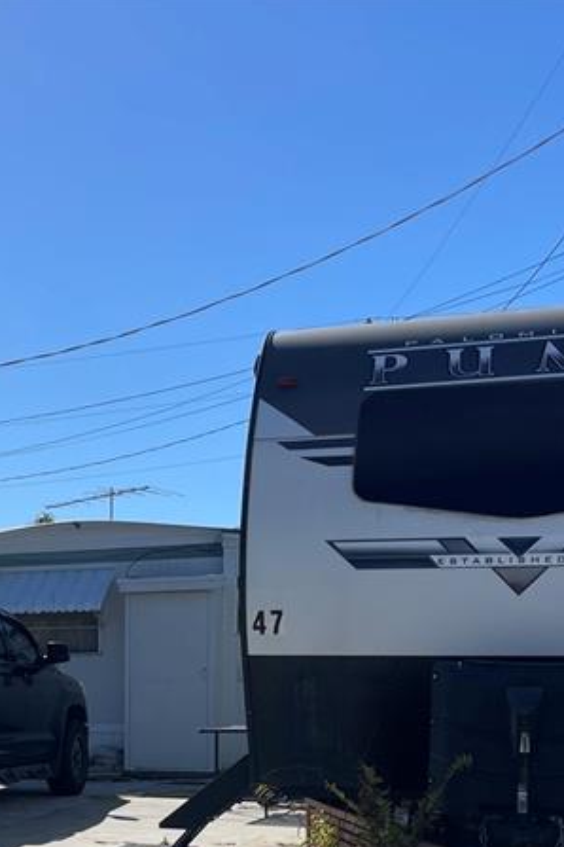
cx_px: -36
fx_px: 1457
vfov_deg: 31.2
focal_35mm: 62
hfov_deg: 21.0
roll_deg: +0.5
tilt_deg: -1.1
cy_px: 722
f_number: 1.6
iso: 32
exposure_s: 1/6135
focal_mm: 4.2
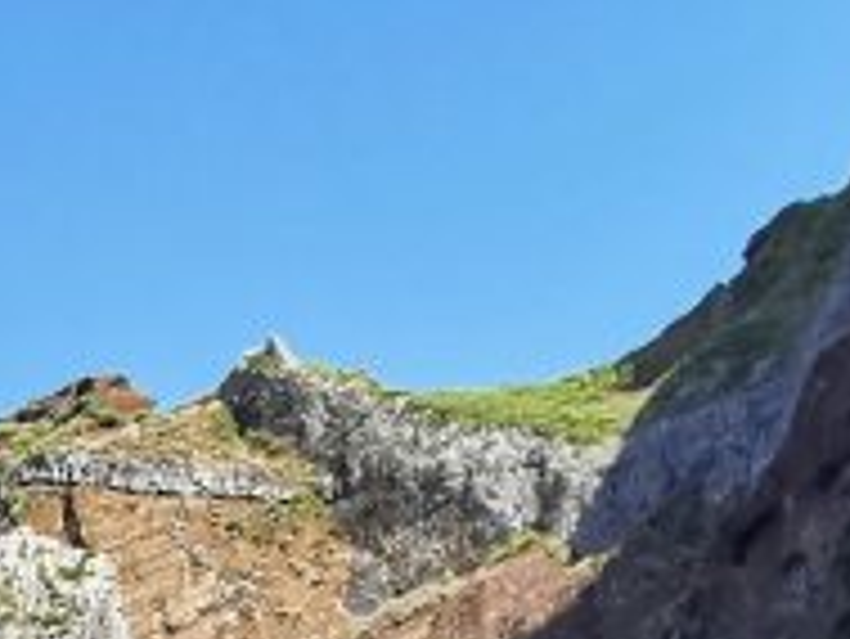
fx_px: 2433
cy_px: 1631
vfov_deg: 11.7
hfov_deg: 15.1
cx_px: -953
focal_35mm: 99
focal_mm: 2.26
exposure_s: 1/326
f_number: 2.2
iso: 50
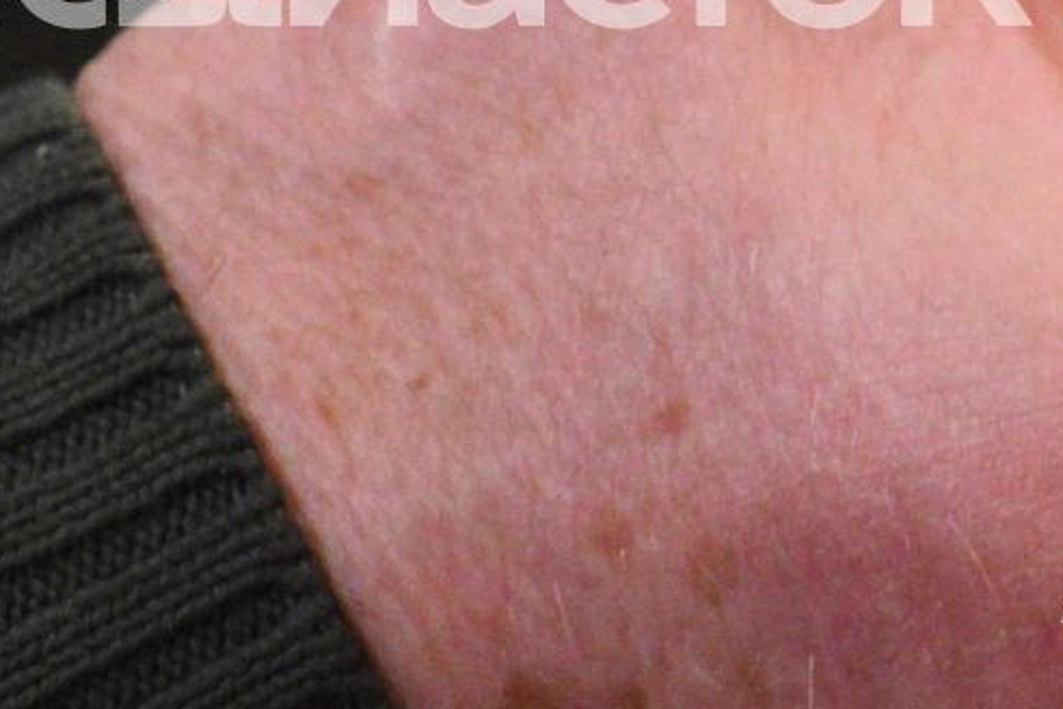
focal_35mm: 329
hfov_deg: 5.9
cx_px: 2999
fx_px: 9714
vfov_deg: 4.1
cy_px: -888
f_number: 5.6
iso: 3200
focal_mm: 50
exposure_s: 1/100
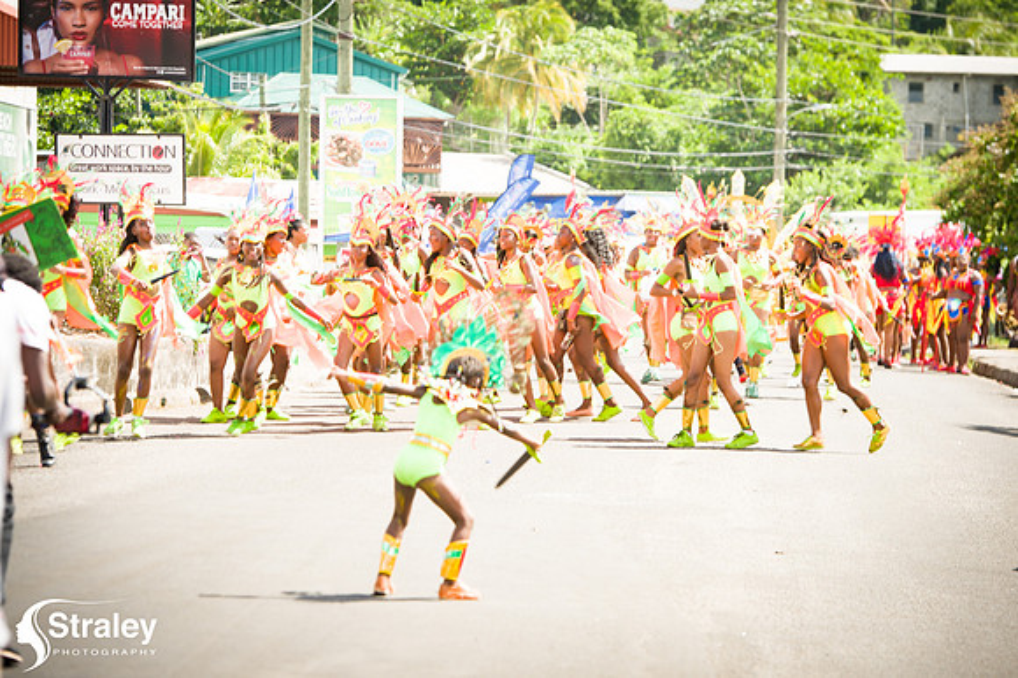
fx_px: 3674
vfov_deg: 10.5
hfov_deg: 15.8
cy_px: 339
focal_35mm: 130
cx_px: 509
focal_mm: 130
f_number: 6.3
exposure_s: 1/160
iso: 100
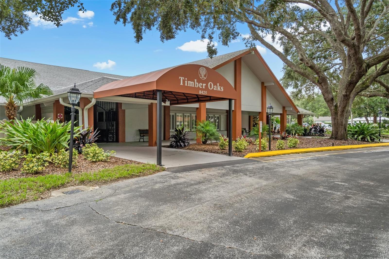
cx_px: 194
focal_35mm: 23
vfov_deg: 55.1
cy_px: 130
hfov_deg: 76.1
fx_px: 248
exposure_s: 1/60
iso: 320
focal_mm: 23
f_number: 8
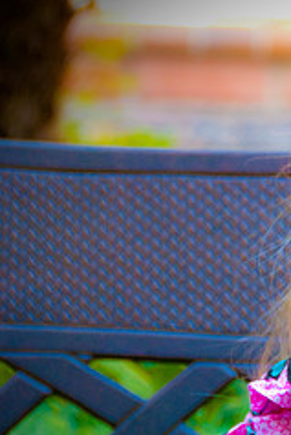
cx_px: 458
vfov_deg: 5.4
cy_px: 280
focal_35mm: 384
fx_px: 4652
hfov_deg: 3.6
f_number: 5.6
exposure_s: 1/50
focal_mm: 105
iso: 640
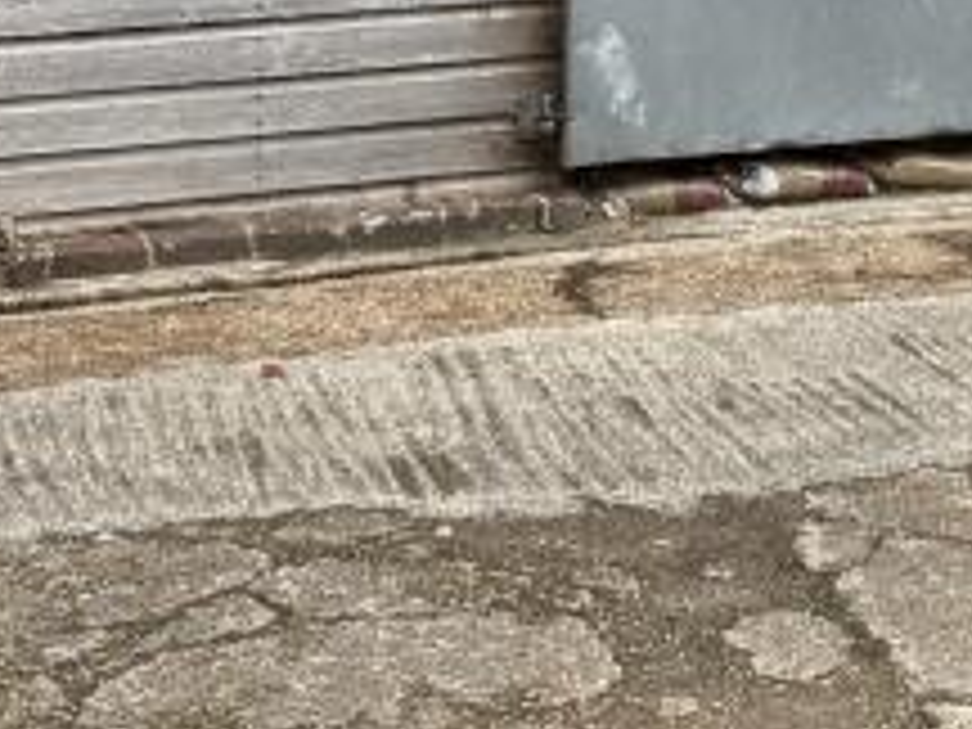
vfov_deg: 11.9
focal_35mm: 114
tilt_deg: +0.9
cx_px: 792
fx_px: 3201
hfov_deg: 17.1
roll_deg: +0.1
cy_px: -630
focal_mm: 6.76
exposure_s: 1/3021
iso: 100
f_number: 1.78
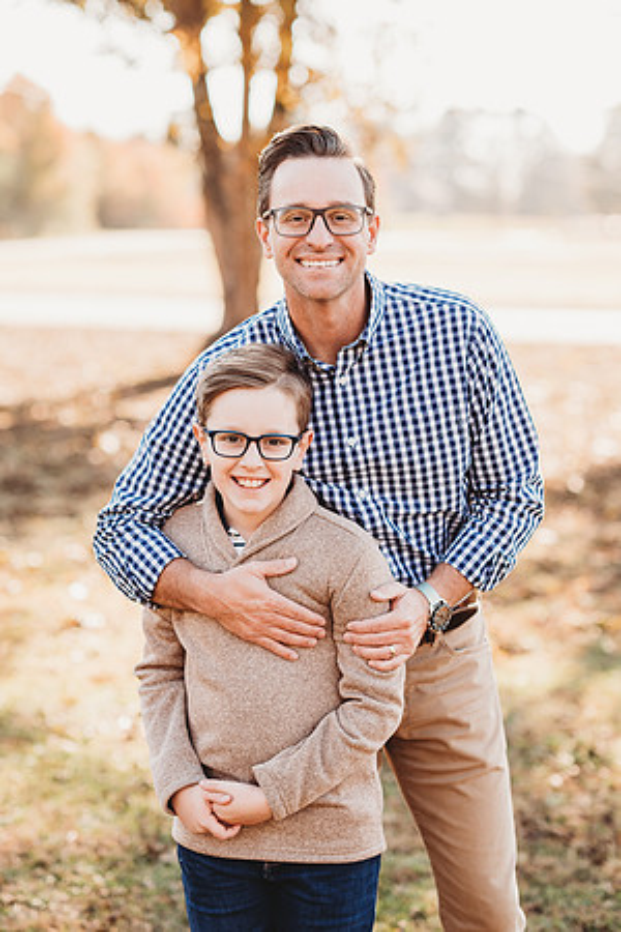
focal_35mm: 85
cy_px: 466
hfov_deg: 16.1
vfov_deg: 23.9
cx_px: 310
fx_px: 2199
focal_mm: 85
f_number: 2.5
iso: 200
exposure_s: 1/640
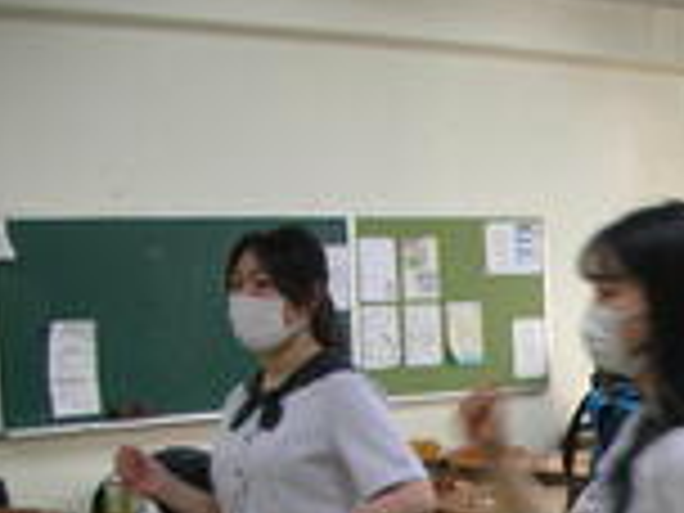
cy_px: 652
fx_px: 1818
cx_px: 891
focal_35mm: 92
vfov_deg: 15.4
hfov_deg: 19.6
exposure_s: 1/16.4
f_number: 2.8
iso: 50
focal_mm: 5.8
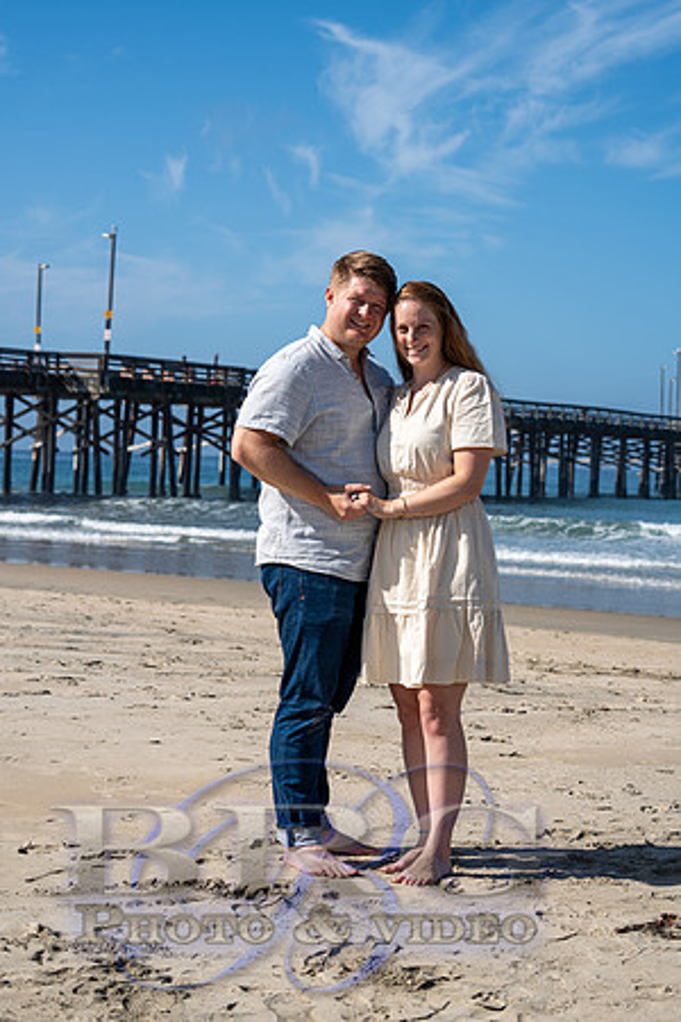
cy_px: 511
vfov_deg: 28.8
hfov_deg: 19.5
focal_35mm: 70
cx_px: 340
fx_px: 1986
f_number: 6.3
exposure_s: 1/800
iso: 160
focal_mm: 70
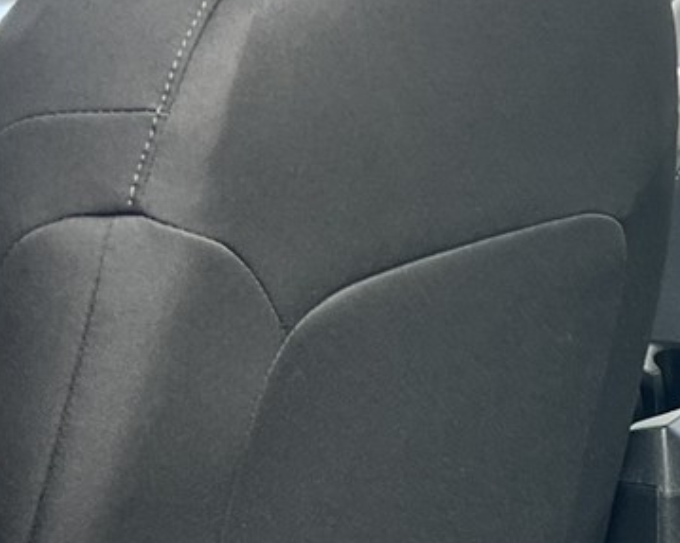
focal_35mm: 113
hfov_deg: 15.9
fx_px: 2274
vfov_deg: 13.4
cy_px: 573
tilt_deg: -20.2
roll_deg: -1.3
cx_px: 945
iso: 40
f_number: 1.5
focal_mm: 5.7
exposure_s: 1/180
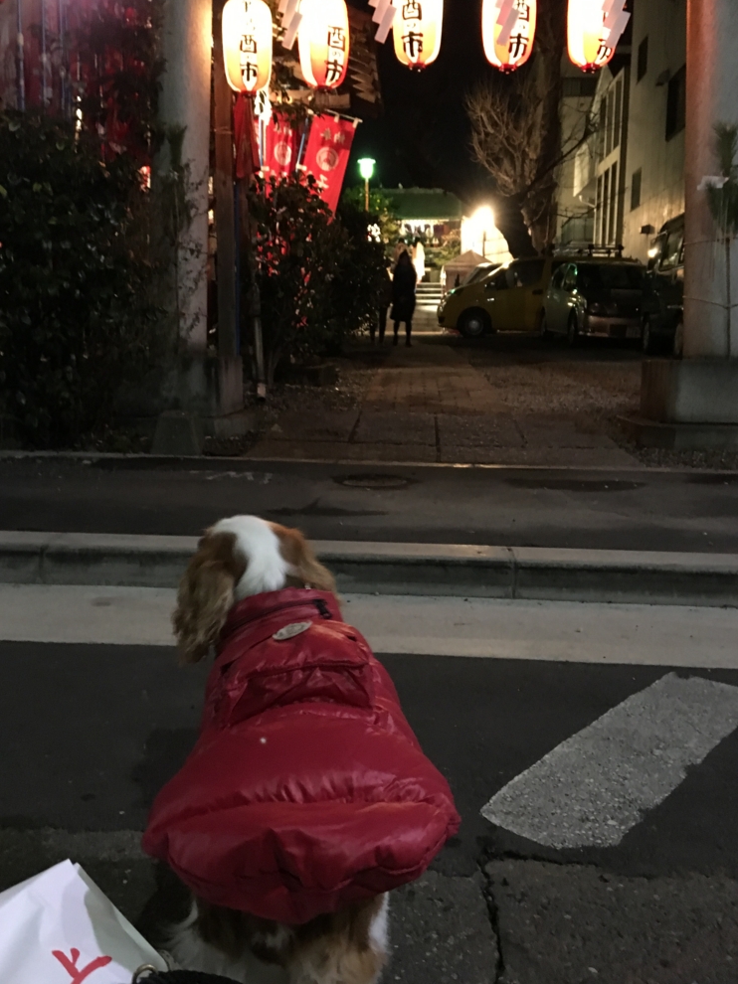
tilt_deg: -9.2
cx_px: 368
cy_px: 476
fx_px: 853
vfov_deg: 60.0
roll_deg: -0.6
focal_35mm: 30
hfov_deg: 46.8
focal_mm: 4.15
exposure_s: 1/15
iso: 500
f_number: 2.2
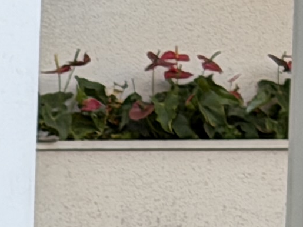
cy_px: 444
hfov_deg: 4.9
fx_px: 3290
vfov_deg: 3.9
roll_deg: +0.6
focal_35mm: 376
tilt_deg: -5.3
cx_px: -736
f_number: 1.78
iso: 64
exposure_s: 1/121
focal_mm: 6.76
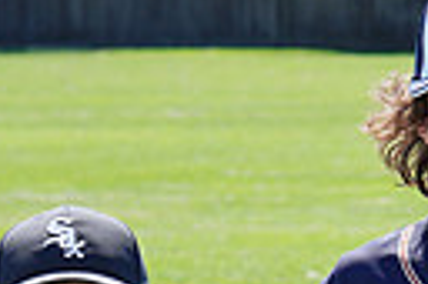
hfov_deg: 4.9
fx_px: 4999
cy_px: 576
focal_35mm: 421
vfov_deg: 3.2
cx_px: 94
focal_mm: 93
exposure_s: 1/250
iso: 200
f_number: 9
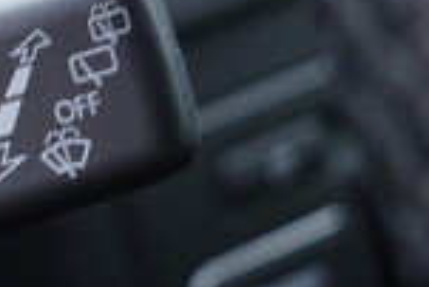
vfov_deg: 10.5
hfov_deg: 14.6
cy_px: 70
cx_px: -199
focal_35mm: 131
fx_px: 1563
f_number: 2.8
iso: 320
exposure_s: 1/40
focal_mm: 24
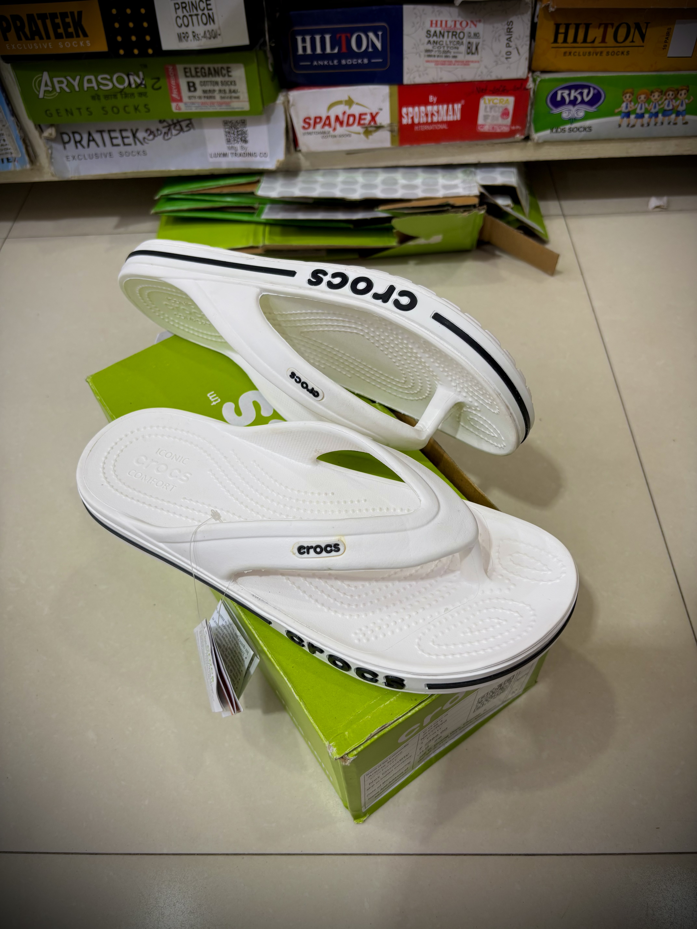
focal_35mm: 26
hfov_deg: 53.1
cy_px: 464
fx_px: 698
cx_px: 348
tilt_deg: -51.6
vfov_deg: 67.3
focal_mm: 5.96
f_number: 1.6
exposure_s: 1/50
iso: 80
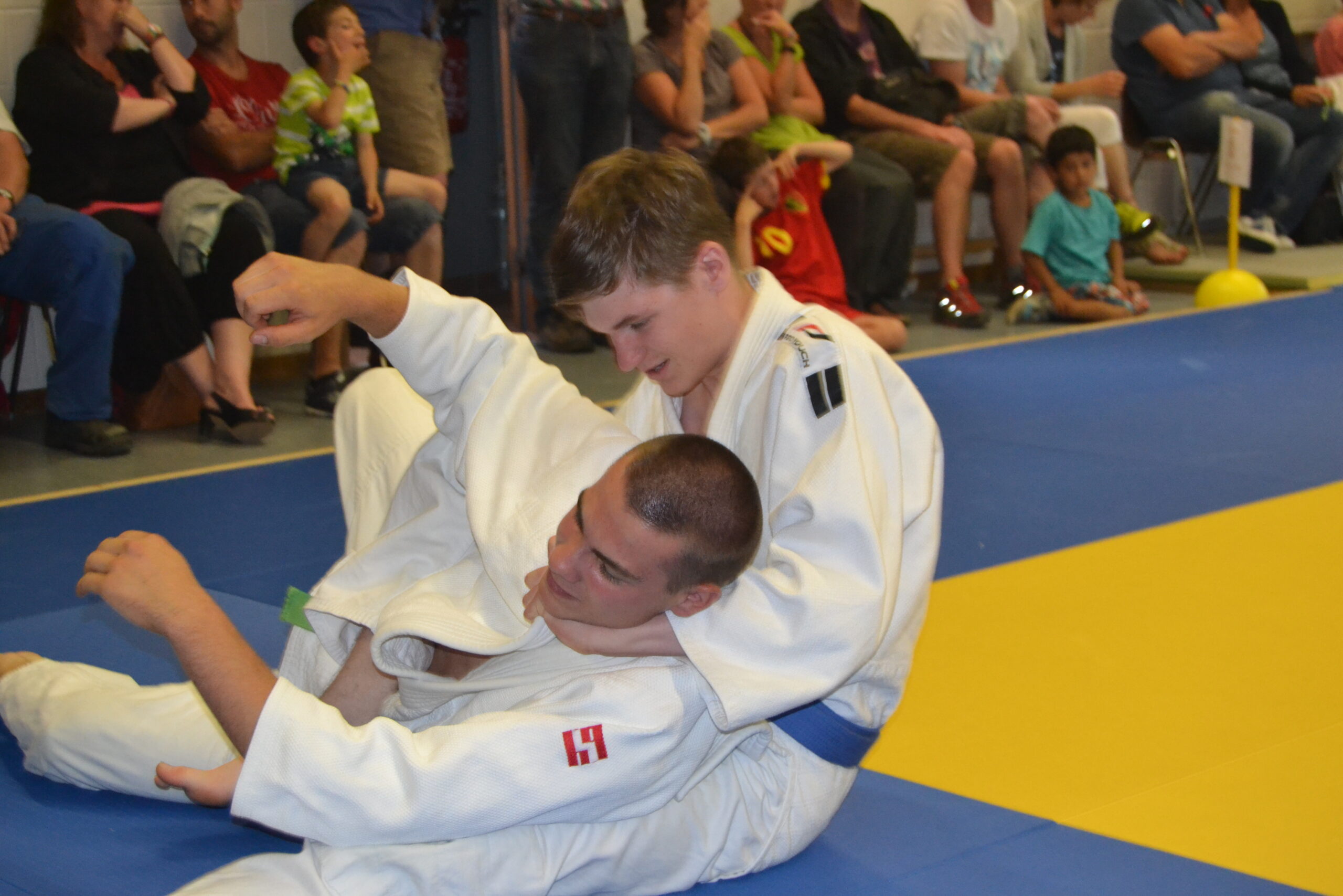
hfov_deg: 29.9
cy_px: 448
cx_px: 672
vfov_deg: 20.2
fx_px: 2518
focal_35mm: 68
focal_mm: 45
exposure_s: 1/60
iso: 2500
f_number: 5.3
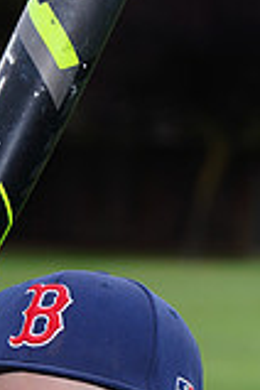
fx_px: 6478
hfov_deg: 2.3
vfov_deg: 3.4
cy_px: 540
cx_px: 50
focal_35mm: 598
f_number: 9
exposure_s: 1/250
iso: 200
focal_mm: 164
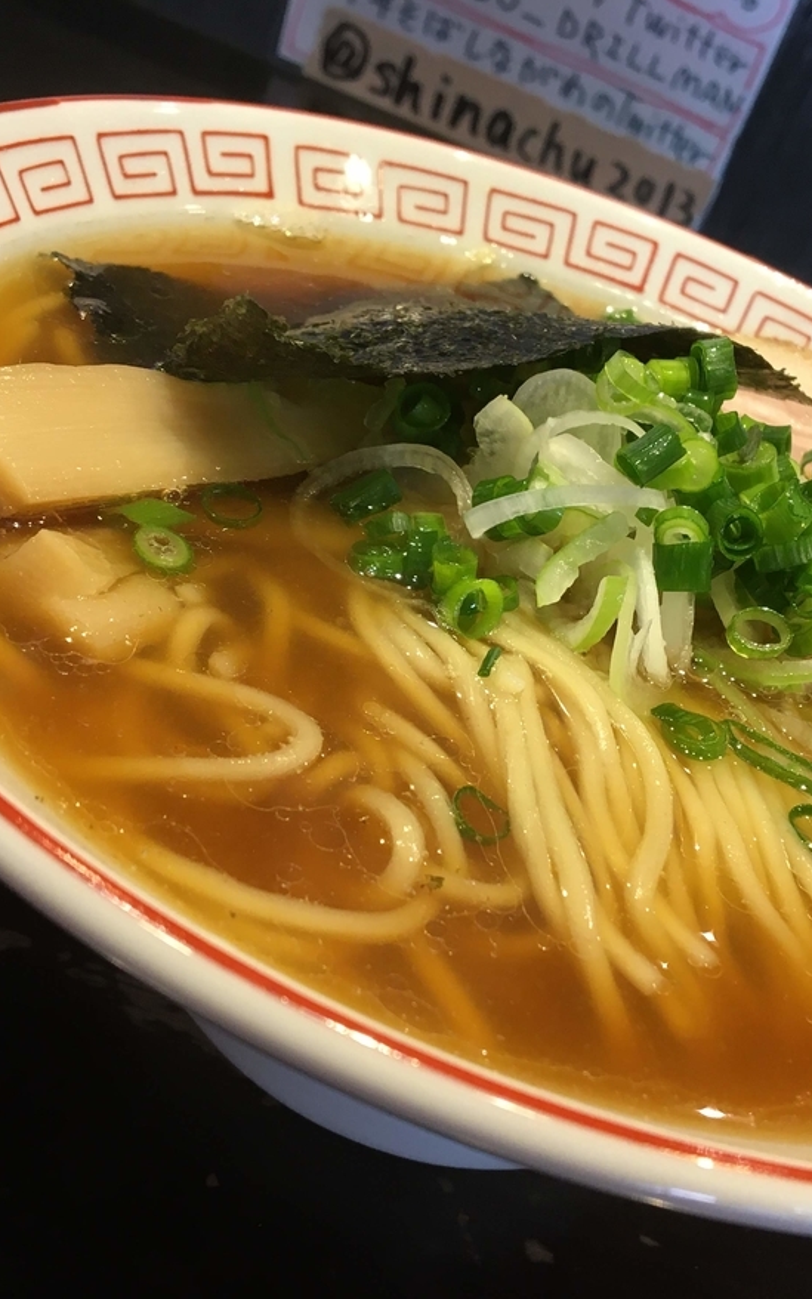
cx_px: 555
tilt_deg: -31.4
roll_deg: -24.1
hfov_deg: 30.3
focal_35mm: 42
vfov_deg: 47.2
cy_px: 663
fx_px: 1487
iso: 80
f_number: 2.2
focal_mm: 4.15
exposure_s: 1/33
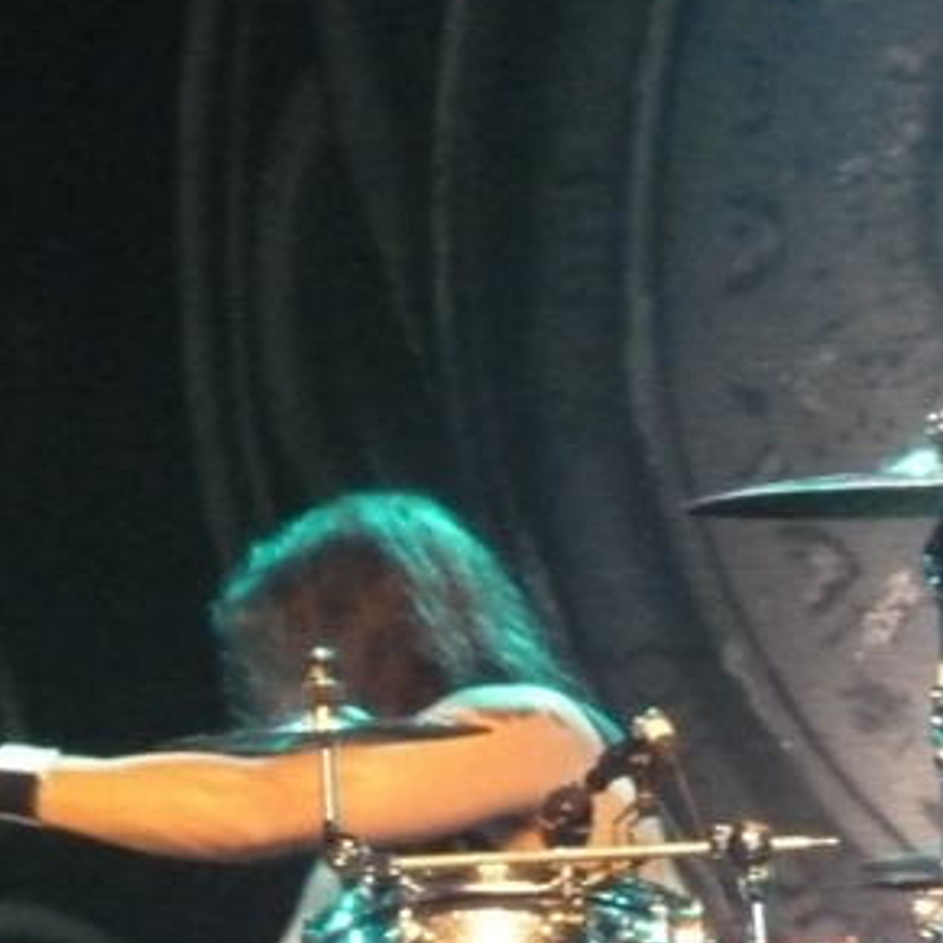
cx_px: 243
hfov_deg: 1.9
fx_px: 27738
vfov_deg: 1.9
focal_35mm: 900
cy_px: 724
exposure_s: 1/15
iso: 1600
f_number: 5.9
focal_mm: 68.8
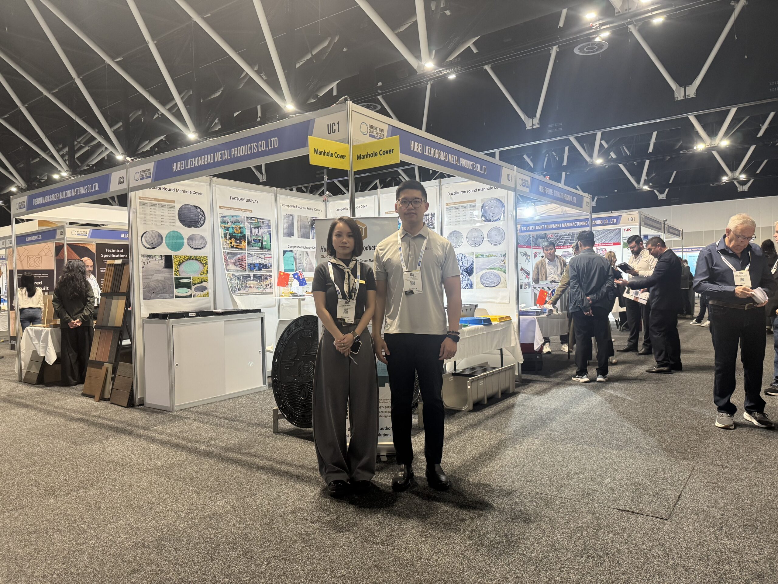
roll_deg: +1.9
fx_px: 539
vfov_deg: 56.8
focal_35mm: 24
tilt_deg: +0.1
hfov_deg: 71.6
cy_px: 292
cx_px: 389
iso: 200
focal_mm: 6.76
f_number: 1.78
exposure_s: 1/50
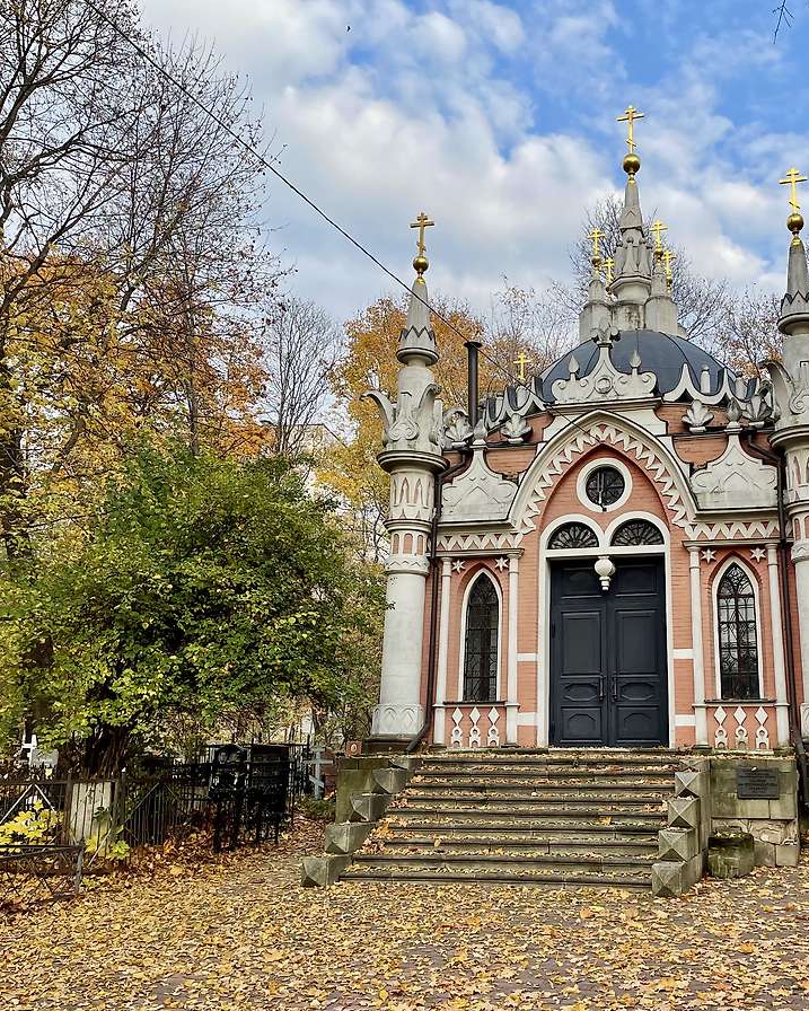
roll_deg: -0.4
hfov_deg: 42.6
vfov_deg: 52.8
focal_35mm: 34
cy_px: 507
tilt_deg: +14.2
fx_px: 1017
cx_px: 561
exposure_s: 1/903
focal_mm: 4.2
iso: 32
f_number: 1.6
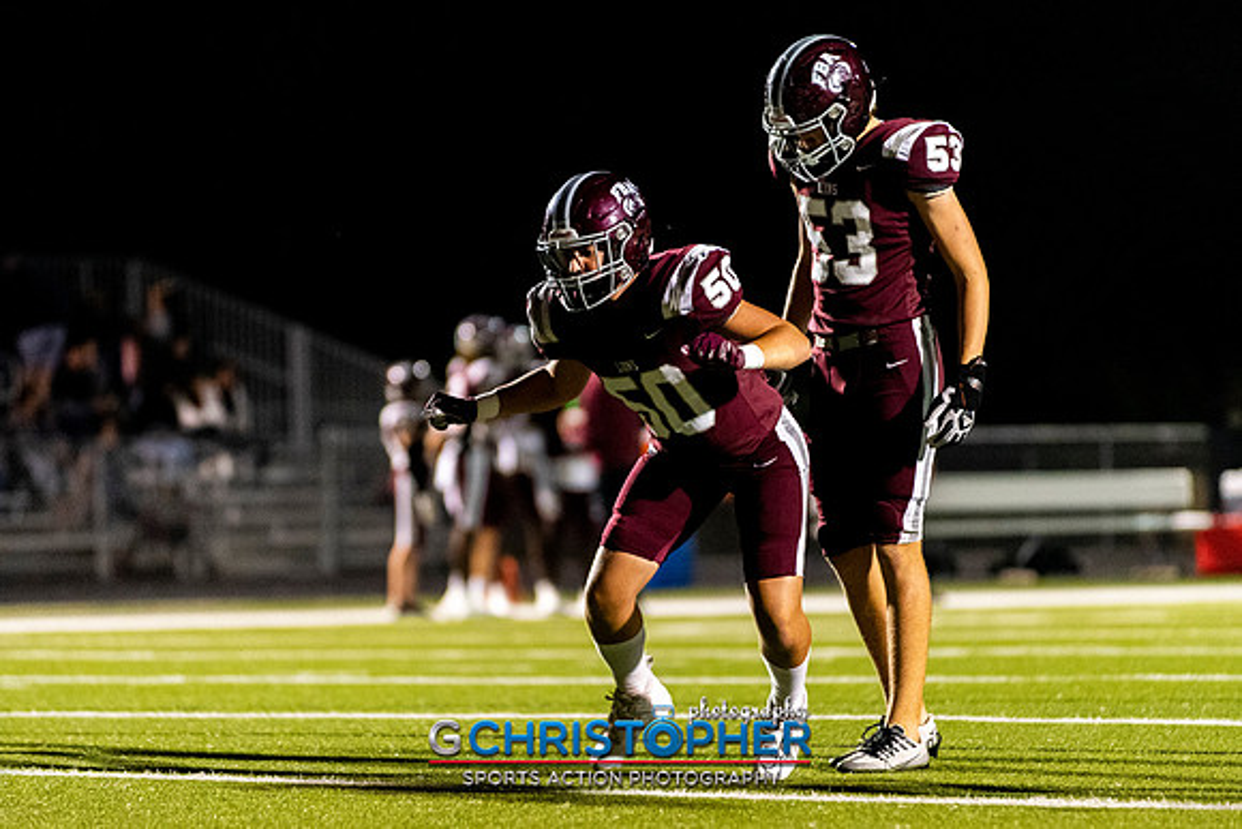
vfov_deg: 5.4
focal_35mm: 257
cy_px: 480
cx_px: 656
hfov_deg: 8.0
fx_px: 8861
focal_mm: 200
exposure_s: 1/500
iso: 5000
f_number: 2.8
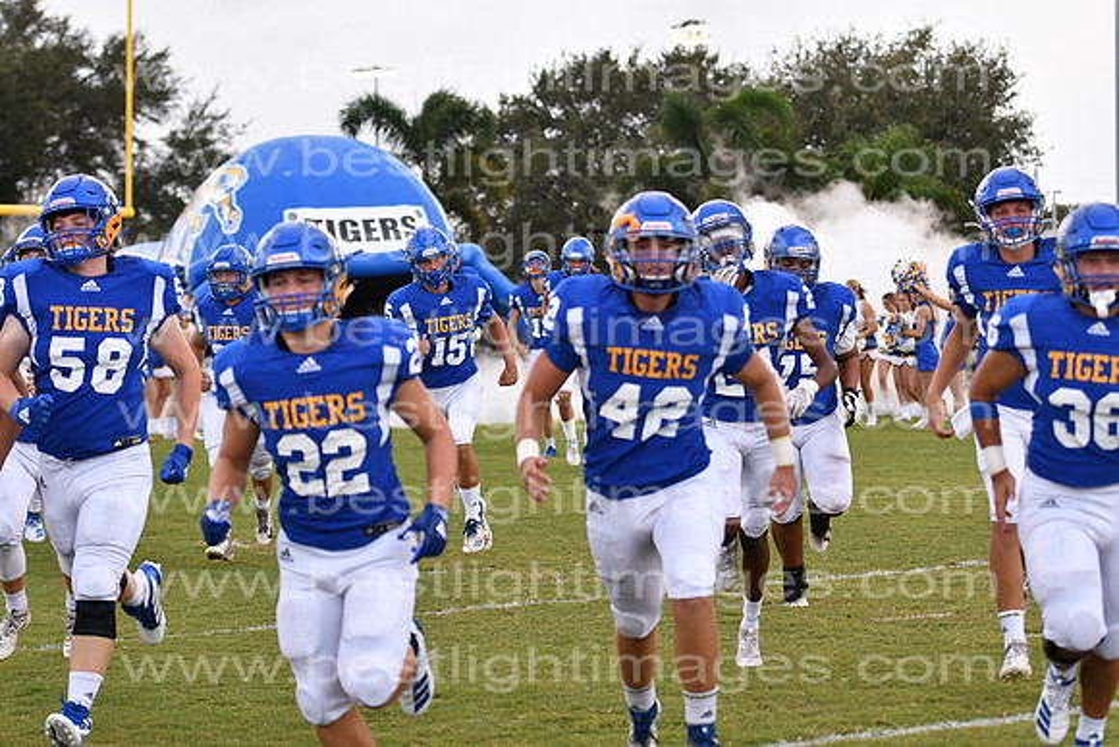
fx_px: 3264
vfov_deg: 13.0
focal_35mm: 105
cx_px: 560
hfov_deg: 19.5
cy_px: 374
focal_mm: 70
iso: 800
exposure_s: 1/1000
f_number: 3.2
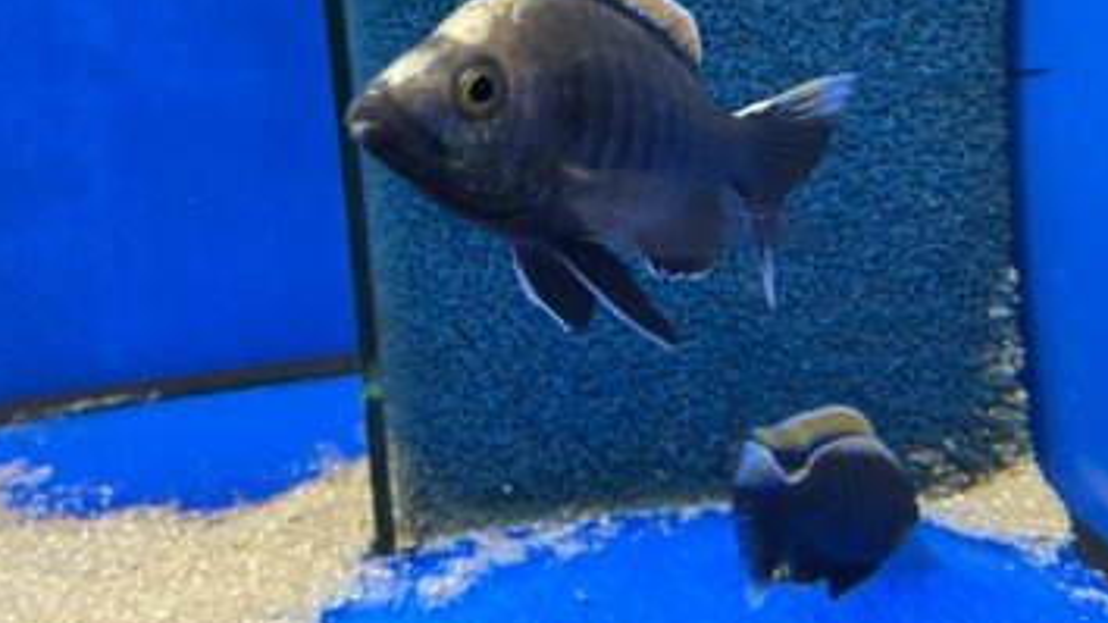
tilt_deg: -11.9
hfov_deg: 61.0
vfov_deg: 36.1
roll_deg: +2.9
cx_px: 563
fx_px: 940
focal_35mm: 32
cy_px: 188
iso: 500
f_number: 1.8
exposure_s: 1/33
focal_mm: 4.25
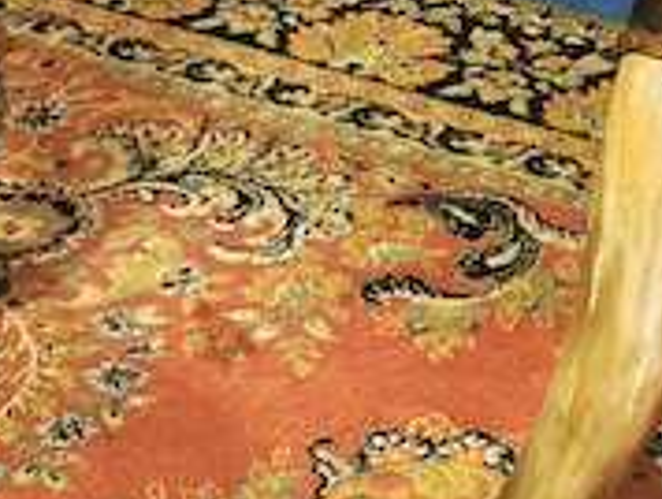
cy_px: 0
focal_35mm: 165
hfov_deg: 11.9
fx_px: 3160
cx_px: 483
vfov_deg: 9.0
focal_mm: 5.35
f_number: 1.7
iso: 800
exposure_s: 1/25
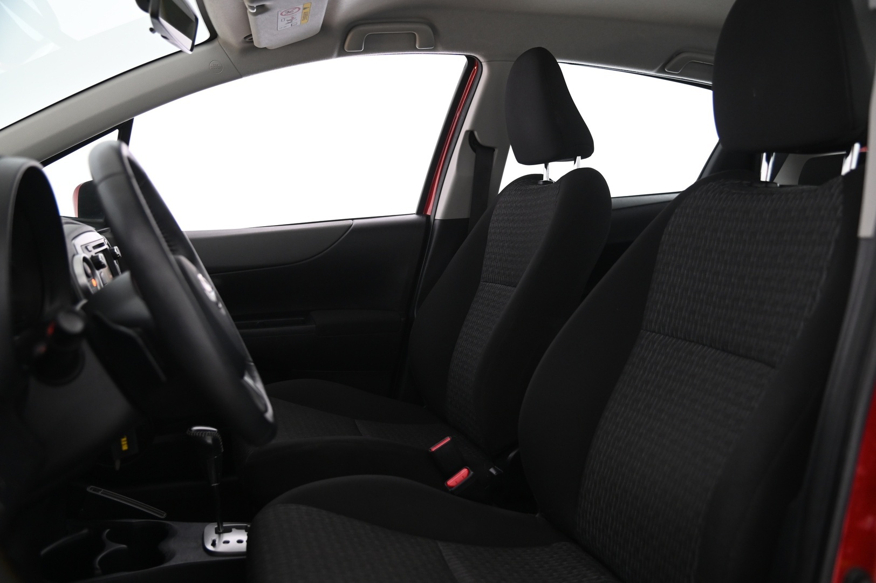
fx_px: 754
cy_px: 292
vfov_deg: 42.3
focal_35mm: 31
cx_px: 438
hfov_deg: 60.3
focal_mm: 31
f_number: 4
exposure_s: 1/25
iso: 2000
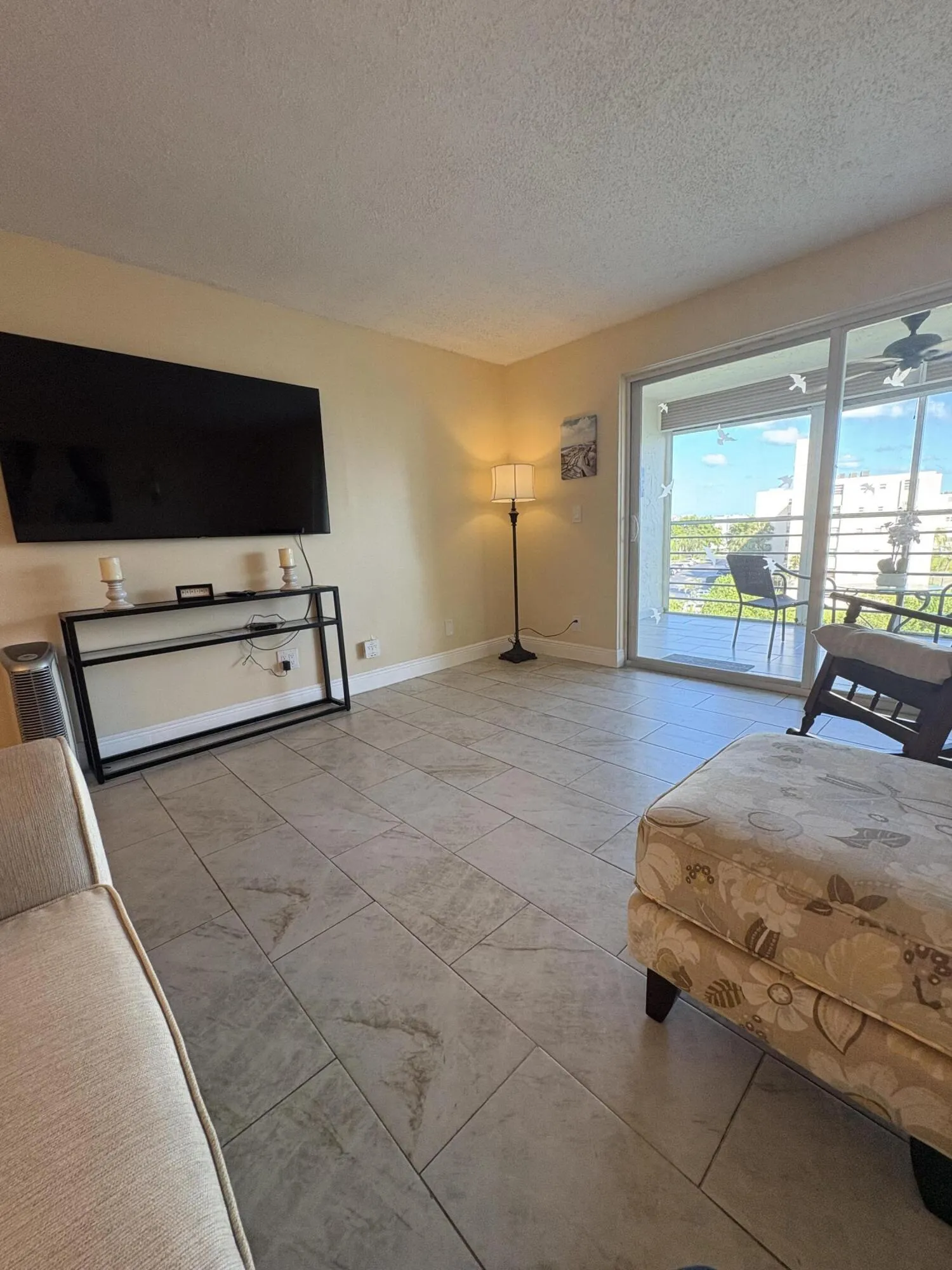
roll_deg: +2.4
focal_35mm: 14
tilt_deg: -11.1
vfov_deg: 102.1
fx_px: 513
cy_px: 635
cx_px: 476
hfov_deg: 85.7
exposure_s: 1/99
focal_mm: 2.22
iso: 160
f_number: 2.2
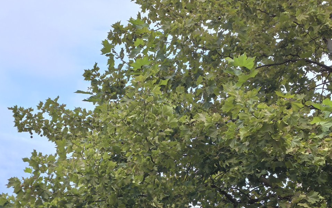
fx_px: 733
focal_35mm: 81
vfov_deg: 15.6
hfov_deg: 25.4
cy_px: 240
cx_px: 104
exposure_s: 1/161
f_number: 2
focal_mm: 5.75
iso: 50
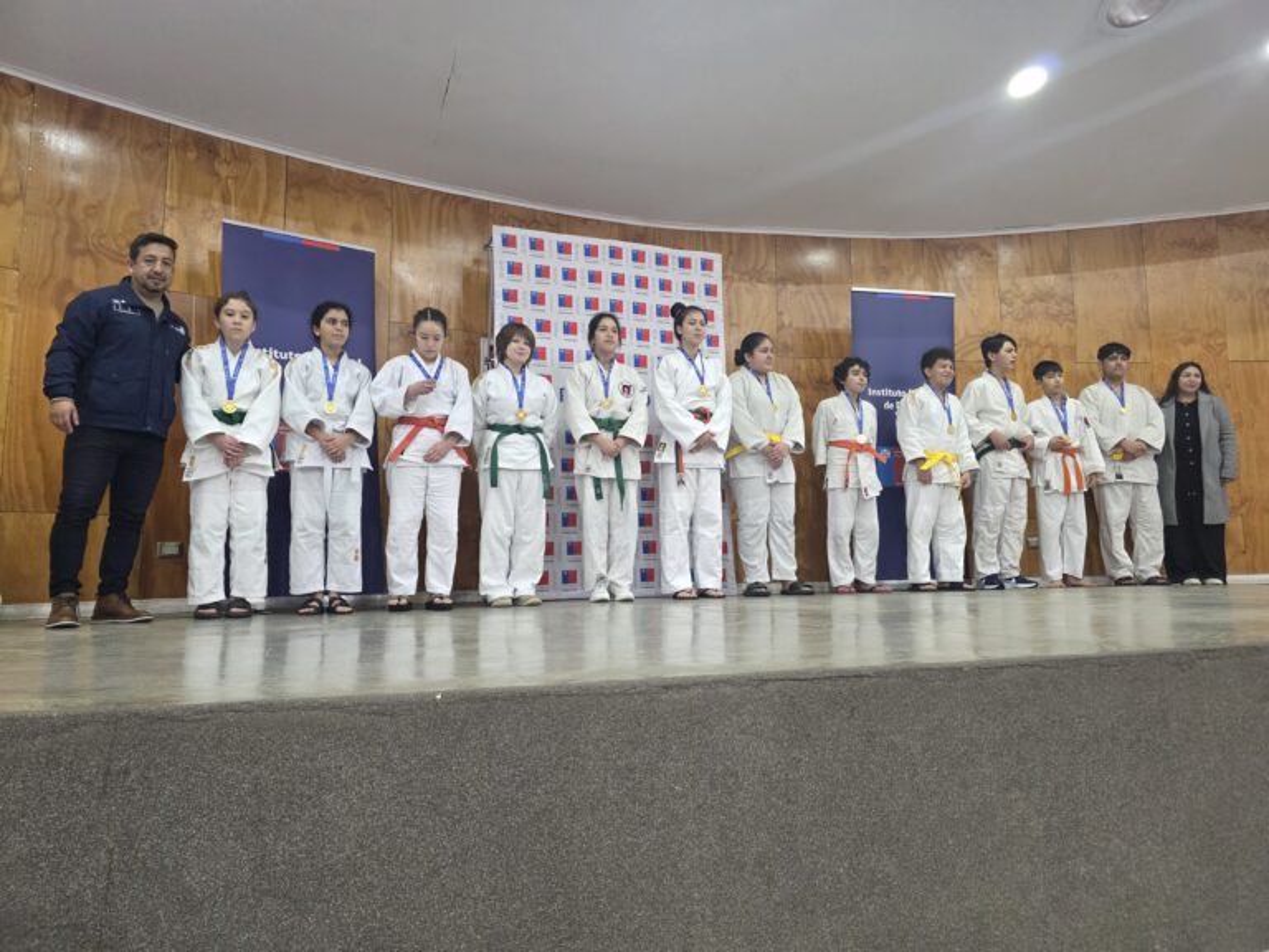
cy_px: 476
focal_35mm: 23
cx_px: 634
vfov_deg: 58.9
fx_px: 843
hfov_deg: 73.9
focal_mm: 6.3
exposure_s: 1/100
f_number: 1.7
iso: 500
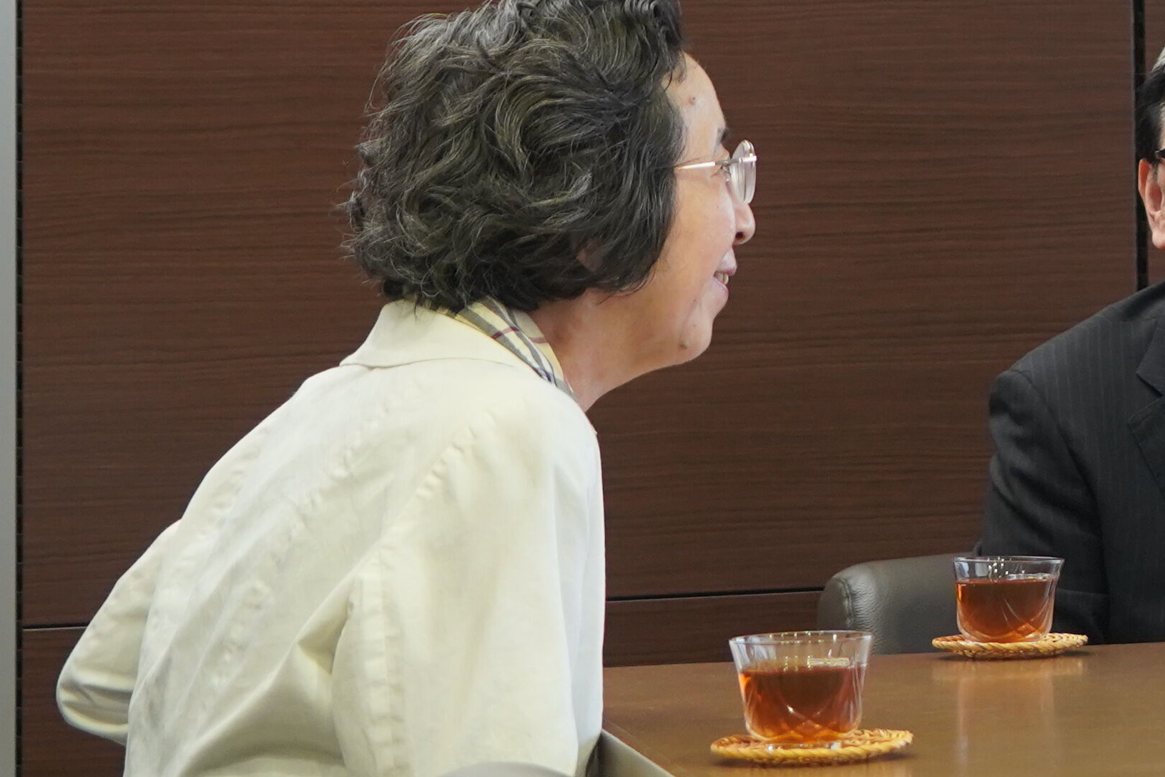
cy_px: -109
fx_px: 4886
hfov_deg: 12.6
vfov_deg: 9.0
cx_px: 1947
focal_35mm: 151
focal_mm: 41
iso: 1250
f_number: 4.5
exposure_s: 1/160
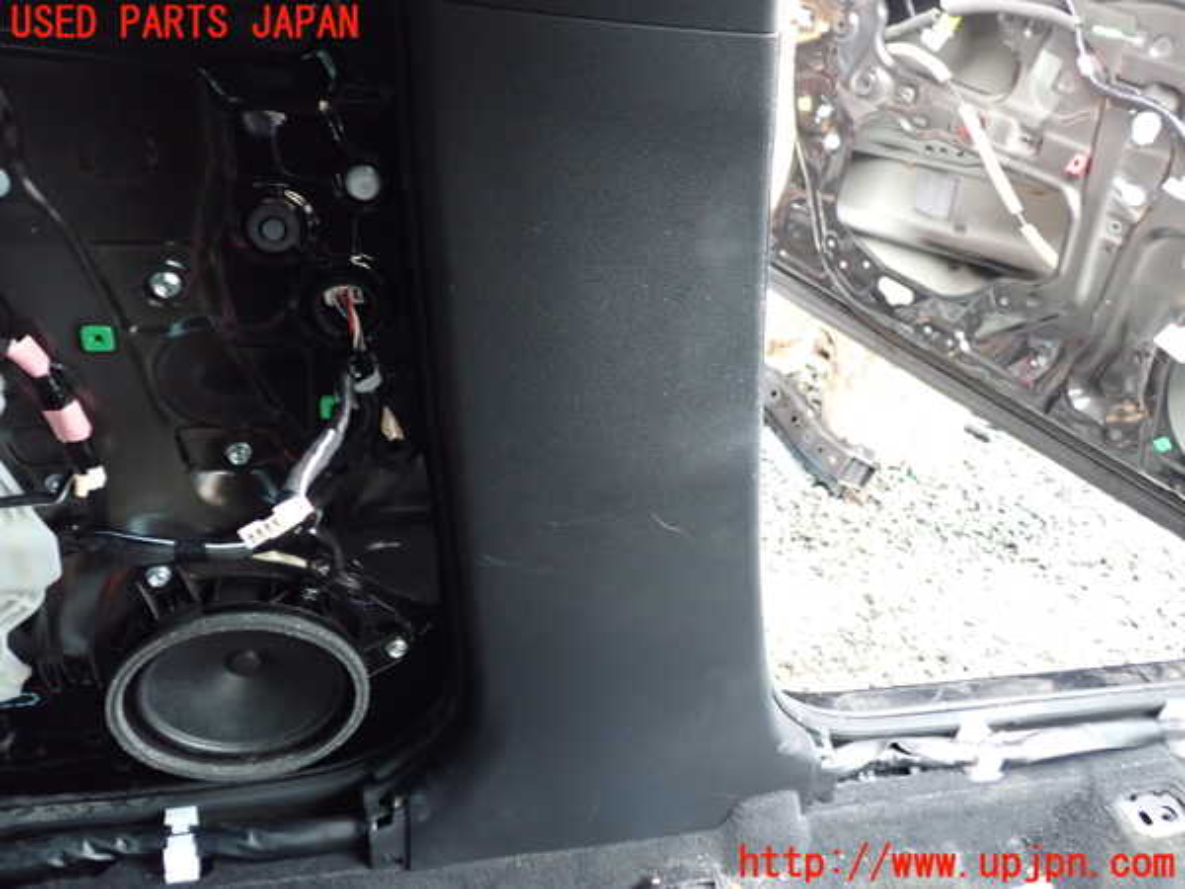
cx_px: 592
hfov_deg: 60.0
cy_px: 444
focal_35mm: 30
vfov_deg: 46.8
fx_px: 1027
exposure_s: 1/30
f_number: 2.3
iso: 640
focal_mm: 5.4
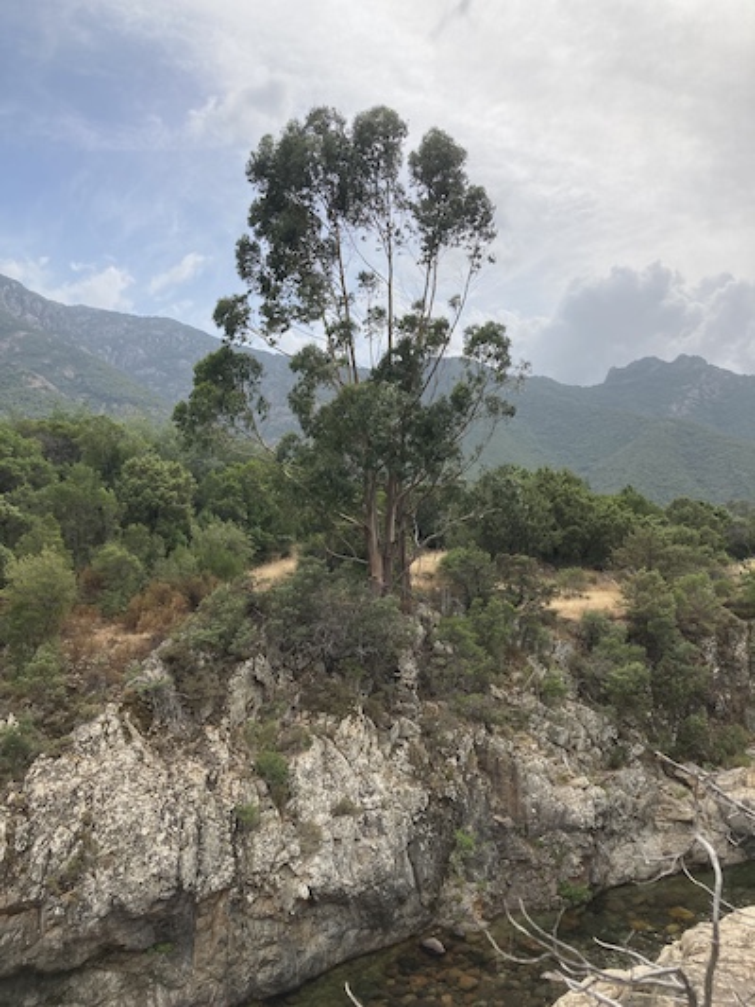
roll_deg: +0.1
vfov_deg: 63.4
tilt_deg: +7.3
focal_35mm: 28
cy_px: 504
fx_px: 814
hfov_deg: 49.8
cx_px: 378
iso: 20
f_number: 1.8
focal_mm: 3.99
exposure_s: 1/2525
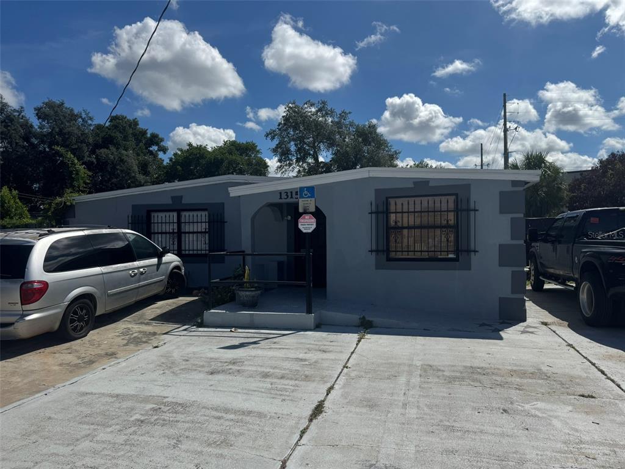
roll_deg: -0.7
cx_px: 312
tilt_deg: -1.7
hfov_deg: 71.6
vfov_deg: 56.8
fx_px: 433
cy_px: 234
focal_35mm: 24
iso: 80
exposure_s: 1/10417
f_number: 1.78
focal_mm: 6.76
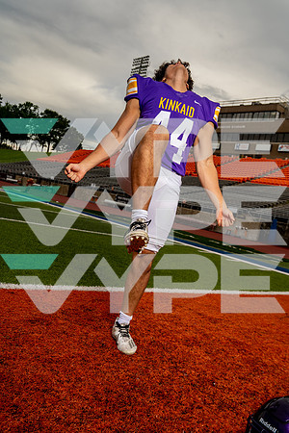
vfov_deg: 60.3
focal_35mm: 31
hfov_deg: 42.3
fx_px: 373
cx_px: 144
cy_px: 216
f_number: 5.6
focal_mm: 31
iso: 100
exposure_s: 1/200
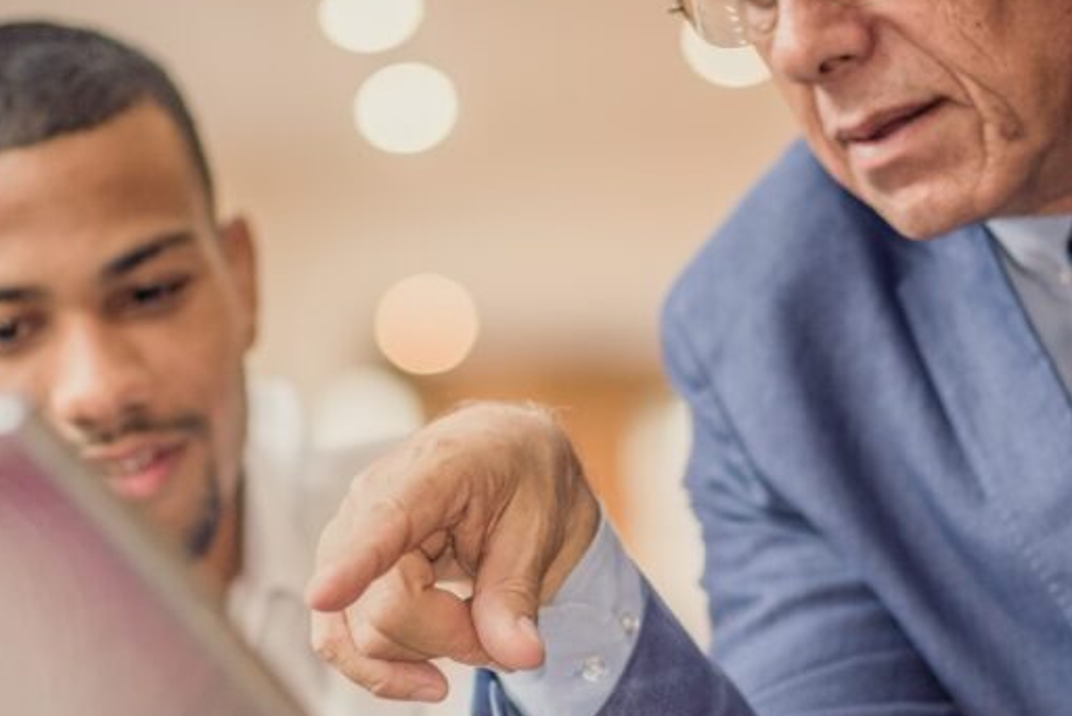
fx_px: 5065
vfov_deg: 8.1
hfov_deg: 12.1
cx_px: 505
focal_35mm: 170
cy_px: 487
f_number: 2
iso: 400
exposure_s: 1/180
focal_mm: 85
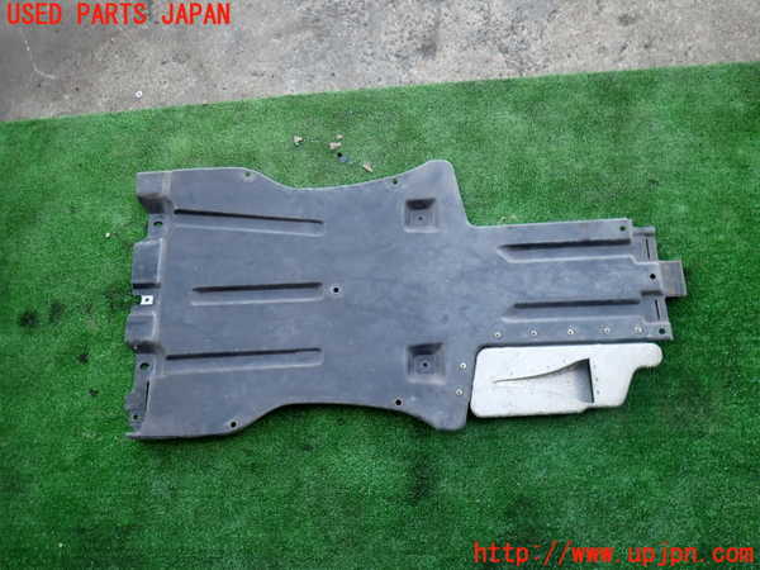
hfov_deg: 69.4
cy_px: 285
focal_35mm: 25
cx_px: 380
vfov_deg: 54.9
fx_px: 549
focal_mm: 4.5
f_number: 2
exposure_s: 1/125
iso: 100
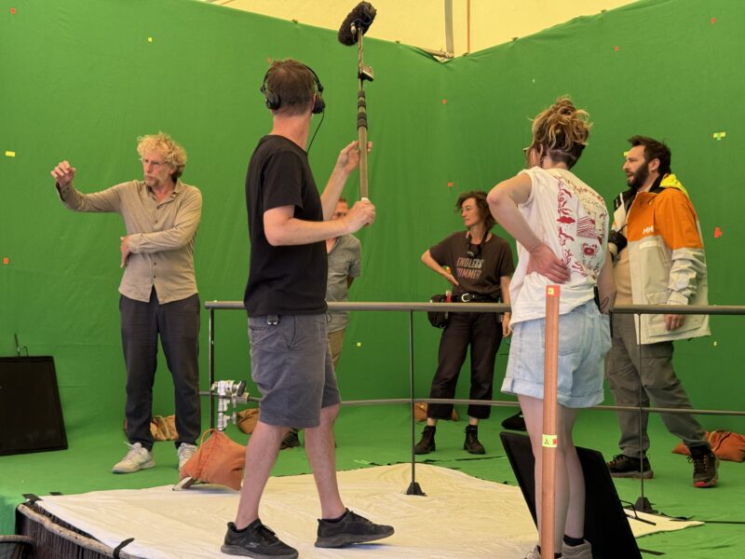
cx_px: 372
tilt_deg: +1.7
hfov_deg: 39.7
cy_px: 280
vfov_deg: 30.3
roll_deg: -1.1
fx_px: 1033
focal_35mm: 48
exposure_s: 1/343
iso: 64
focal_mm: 6.76
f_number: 1.78
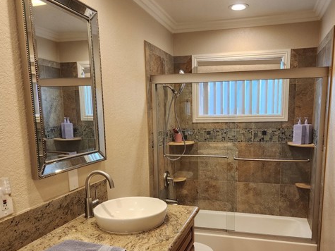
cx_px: 188
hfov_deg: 58.2
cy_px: 163
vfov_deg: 44.9
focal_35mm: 31
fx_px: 300
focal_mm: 6.4
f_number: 1.8
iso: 200
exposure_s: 1/120
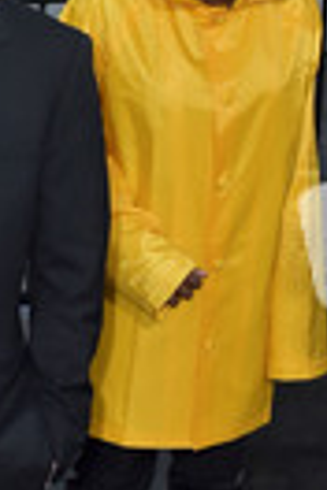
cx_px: -143
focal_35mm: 127
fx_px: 1730
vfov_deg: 16.0
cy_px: 408
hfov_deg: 10.5
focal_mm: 42
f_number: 6.3
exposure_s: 1/250
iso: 640
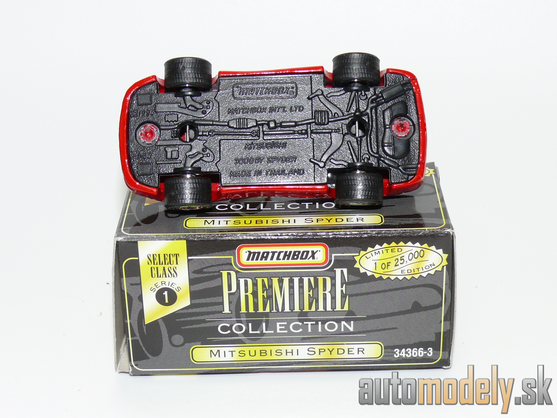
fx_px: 1191
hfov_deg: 26.3
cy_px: 209
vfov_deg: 19.9
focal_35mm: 74
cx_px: 278
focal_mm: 11.3
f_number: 4
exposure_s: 1/30
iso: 100
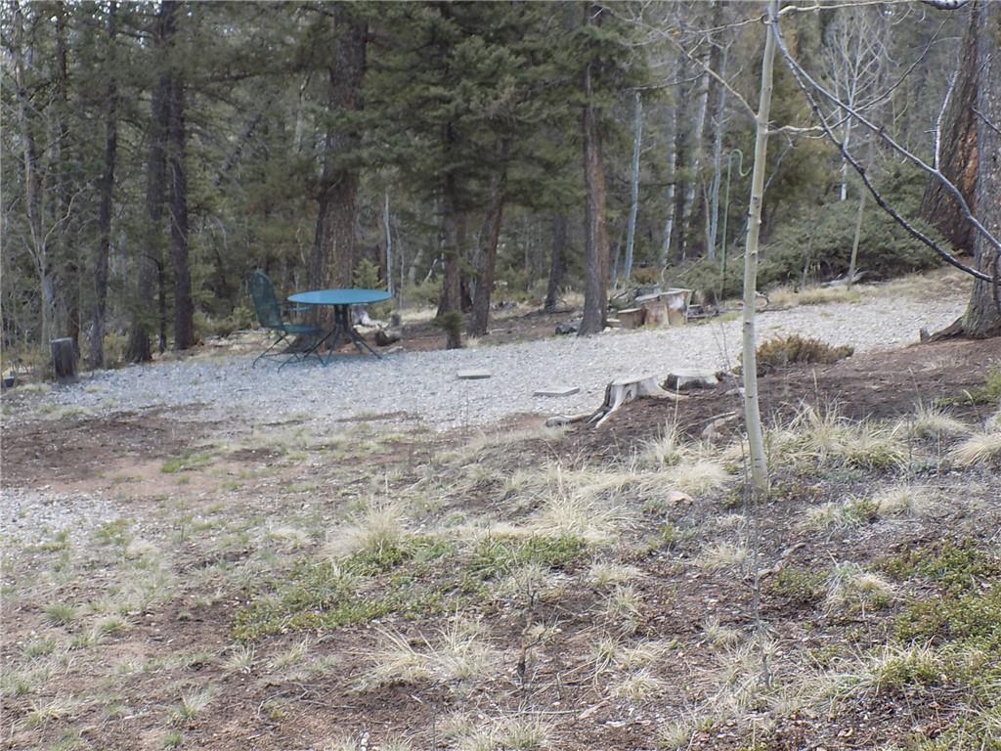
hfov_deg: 32.7
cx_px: 500
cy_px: 376
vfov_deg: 24.8
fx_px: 1706
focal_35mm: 59
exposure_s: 1/40
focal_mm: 10.5
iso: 80
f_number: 4
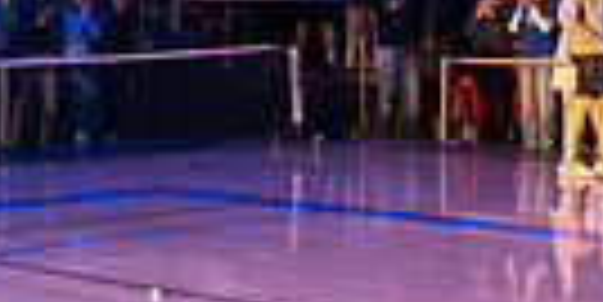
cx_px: 70
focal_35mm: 120
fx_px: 1870
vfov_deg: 9.2
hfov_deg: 18.1
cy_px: 112
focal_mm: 24
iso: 6400
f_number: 4
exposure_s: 1/400
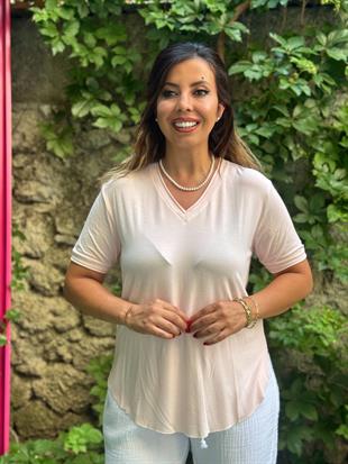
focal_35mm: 48
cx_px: 174
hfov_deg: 30.3
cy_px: 232
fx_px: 643
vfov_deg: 39.6
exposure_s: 1/171
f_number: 1.78
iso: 80
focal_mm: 6.76
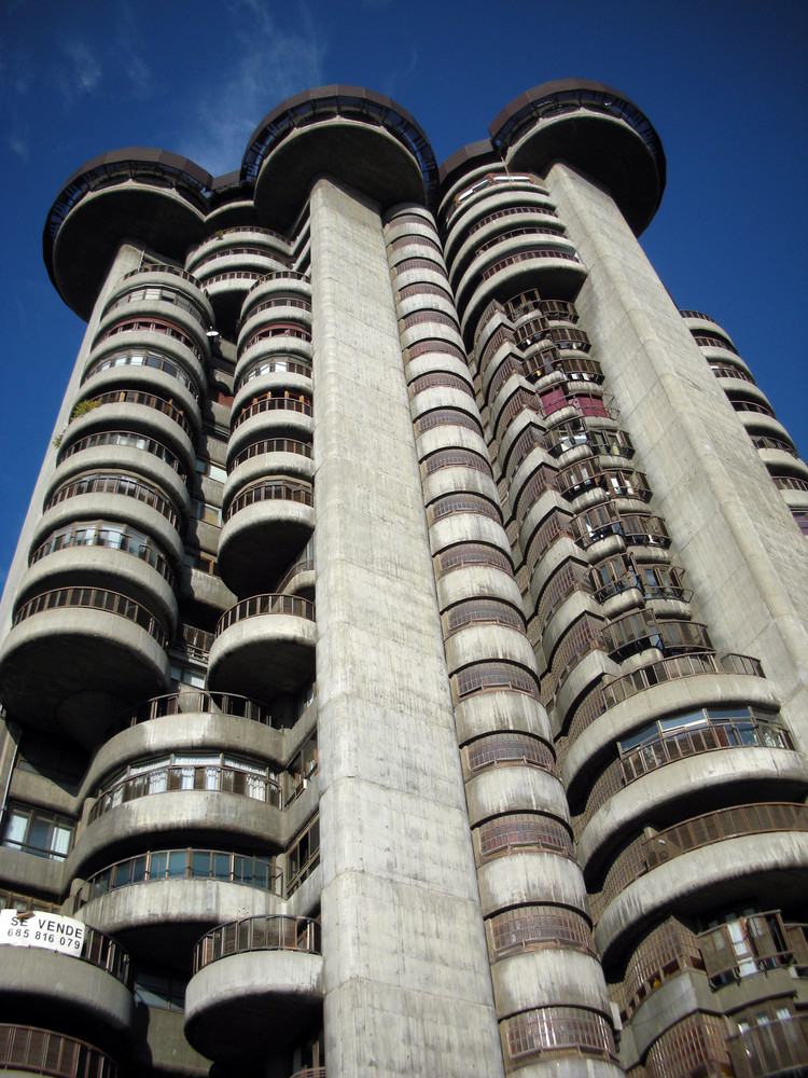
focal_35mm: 35
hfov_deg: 40.7
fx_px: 1089
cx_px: 404
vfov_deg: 52.6
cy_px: 539
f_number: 7.9
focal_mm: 5.8
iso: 50
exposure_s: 1/123
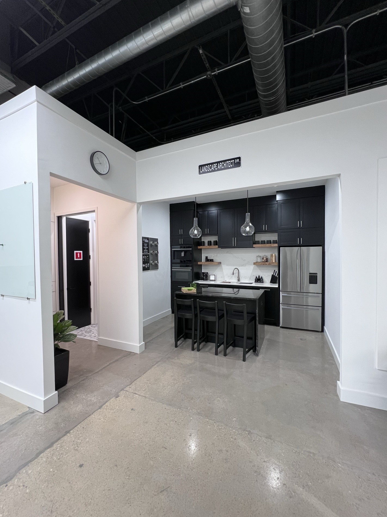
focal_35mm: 14
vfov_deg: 102.1
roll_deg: +0.2
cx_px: 183
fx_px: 209
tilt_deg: -0.9
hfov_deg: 85.6
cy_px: 263
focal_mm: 1.57
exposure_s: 1/60
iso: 160
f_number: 1.8
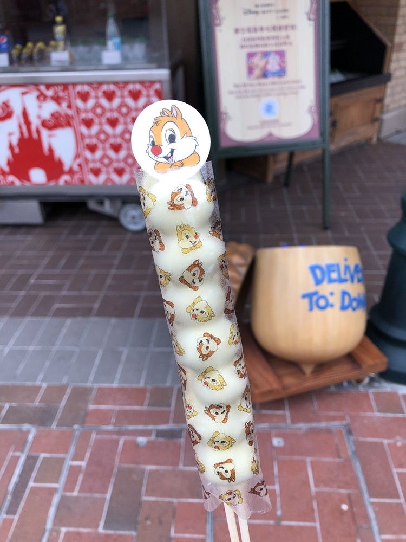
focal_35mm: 28
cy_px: 271
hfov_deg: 49.7
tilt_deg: -31.1
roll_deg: +2.8
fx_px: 438
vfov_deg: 63.4
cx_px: 203
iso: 40
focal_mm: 3.99
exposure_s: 1/100
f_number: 1.8
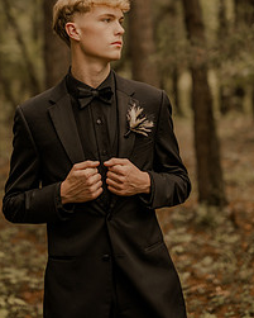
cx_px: 104
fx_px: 789
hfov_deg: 18.3
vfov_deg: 22.5
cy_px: 81
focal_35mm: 84
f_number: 1.8
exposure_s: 1/200
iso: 64
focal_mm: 50
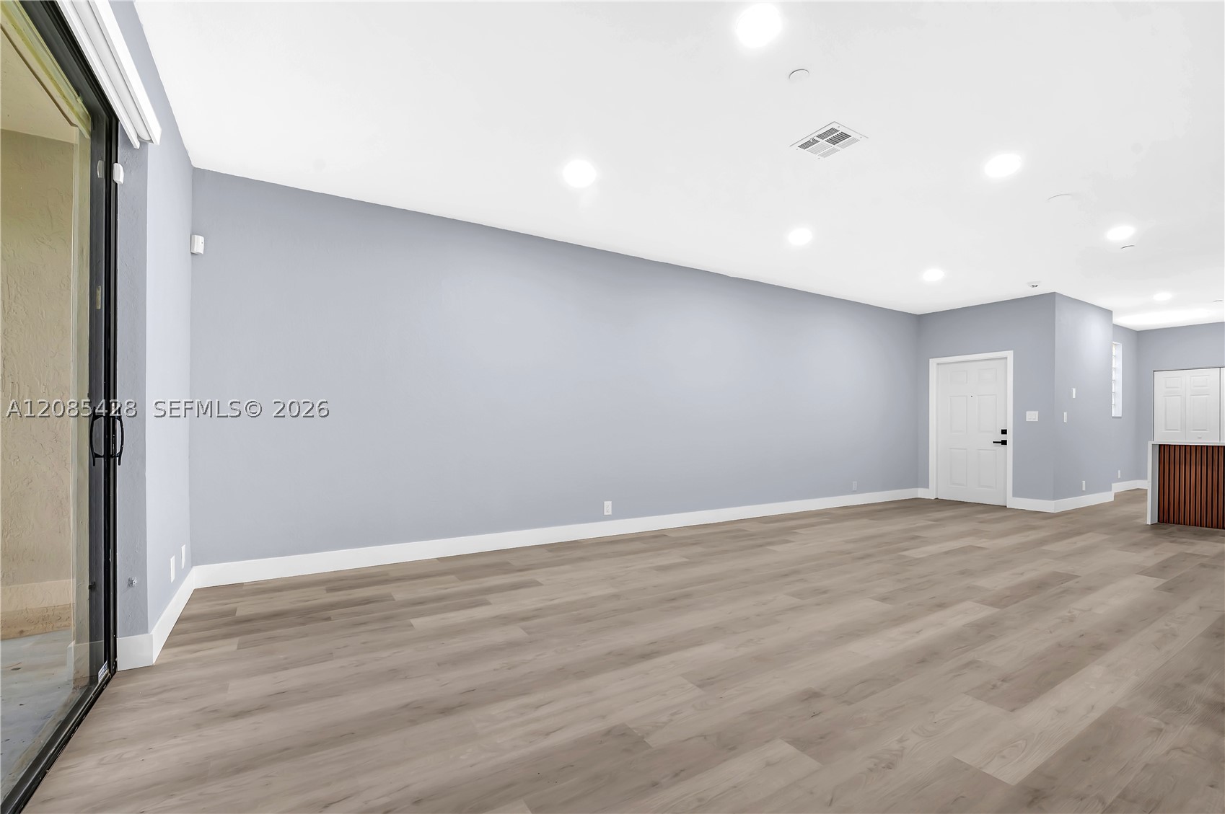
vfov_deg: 77.2
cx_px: 612
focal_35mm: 15
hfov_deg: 100.4
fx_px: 510
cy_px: 407
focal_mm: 15
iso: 640
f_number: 8
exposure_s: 1/30
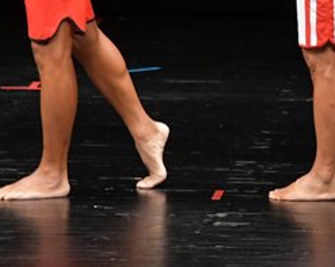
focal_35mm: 751
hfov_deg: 2.6
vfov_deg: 2.1
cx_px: 431
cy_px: -76
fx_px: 7437
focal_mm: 170
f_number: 5.6
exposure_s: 1/400
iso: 3200
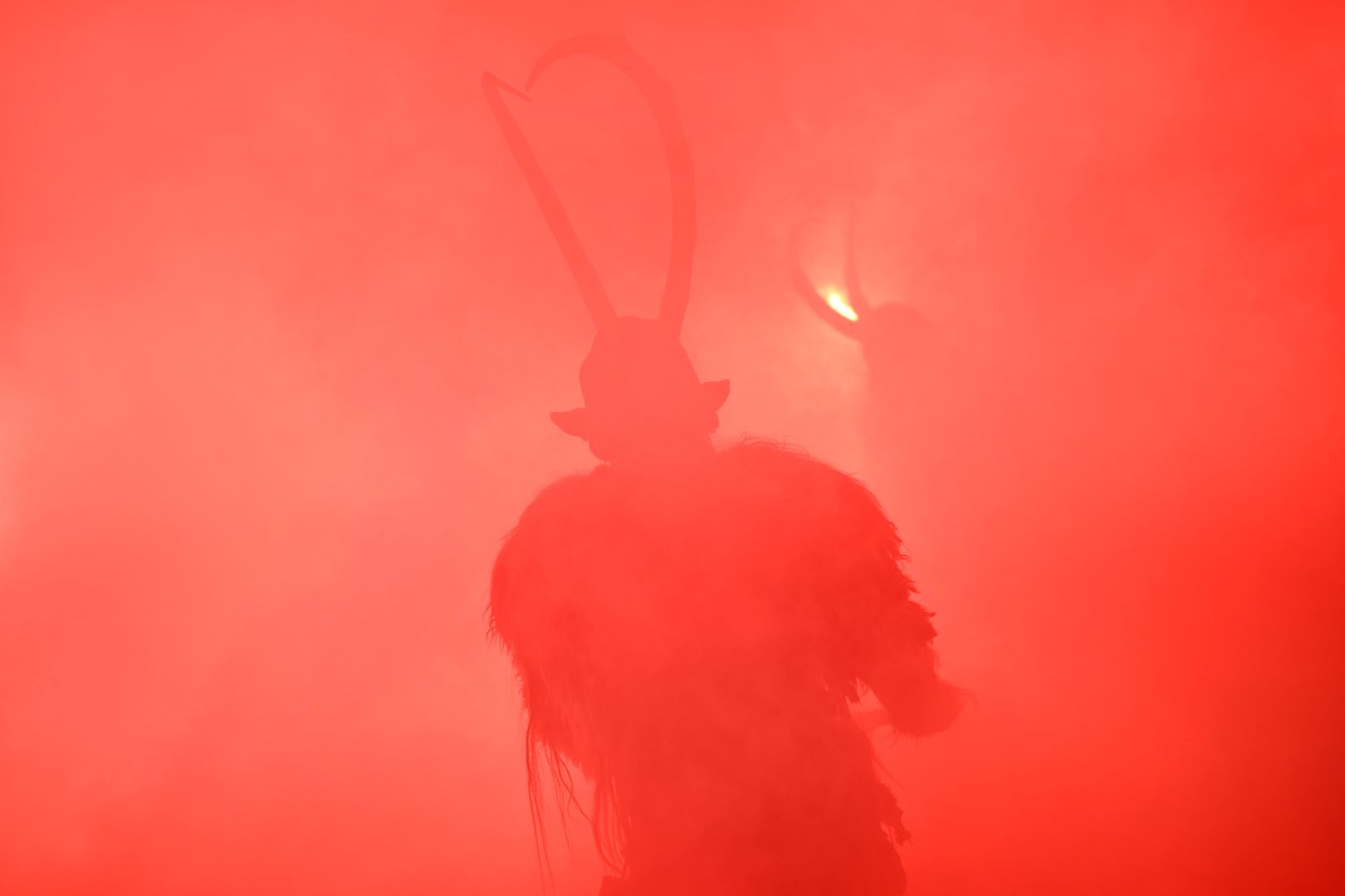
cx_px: 672
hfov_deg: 39.6
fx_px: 1868
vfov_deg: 27.0
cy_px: 448
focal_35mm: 50
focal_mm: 50
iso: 640
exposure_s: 1/500
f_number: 1.8
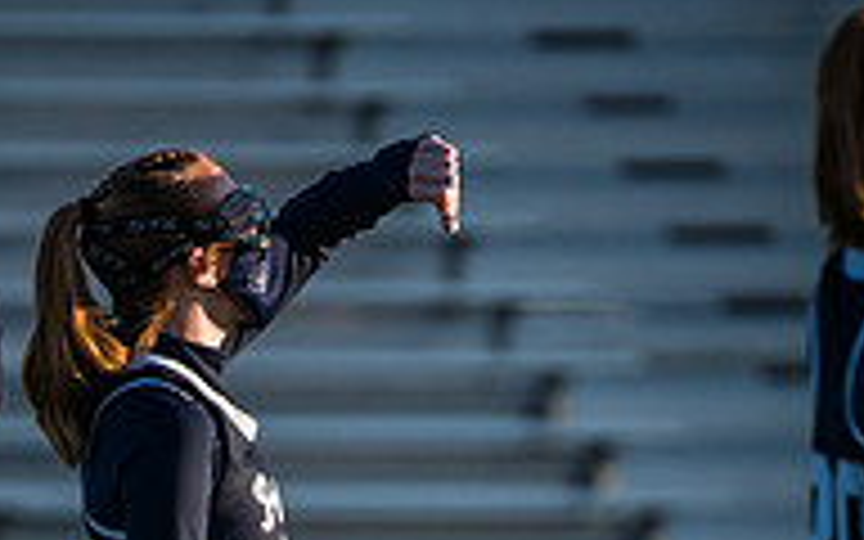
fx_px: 31506
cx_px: 187
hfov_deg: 1.6
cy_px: 798
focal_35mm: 1338
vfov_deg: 1.0
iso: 1250
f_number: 5.6
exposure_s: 1/2500
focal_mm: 400
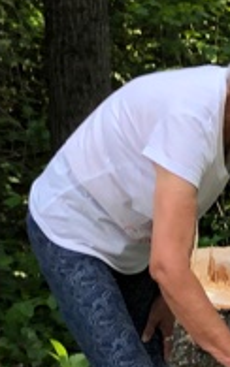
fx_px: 1563
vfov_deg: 13.1
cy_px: 433
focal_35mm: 156
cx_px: 187
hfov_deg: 8.4
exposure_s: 1/120
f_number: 1.8
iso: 25
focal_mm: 3.99
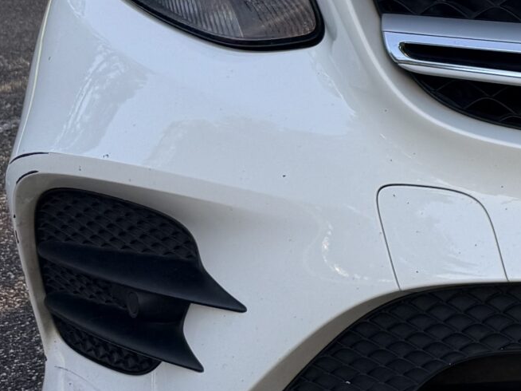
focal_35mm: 94
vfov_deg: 15.3
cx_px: 978
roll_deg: -0.5
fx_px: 1414
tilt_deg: -6.0
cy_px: -39
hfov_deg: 16.8
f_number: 1.78
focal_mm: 6.76
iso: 80
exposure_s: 1/671
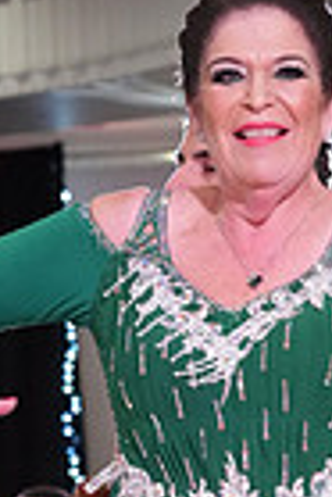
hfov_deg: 4.8
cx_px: 223
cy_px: 758
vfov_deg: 7.0
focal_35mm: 288
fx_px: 3974
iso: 5000
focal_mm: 69
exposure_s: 1/320
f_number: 5
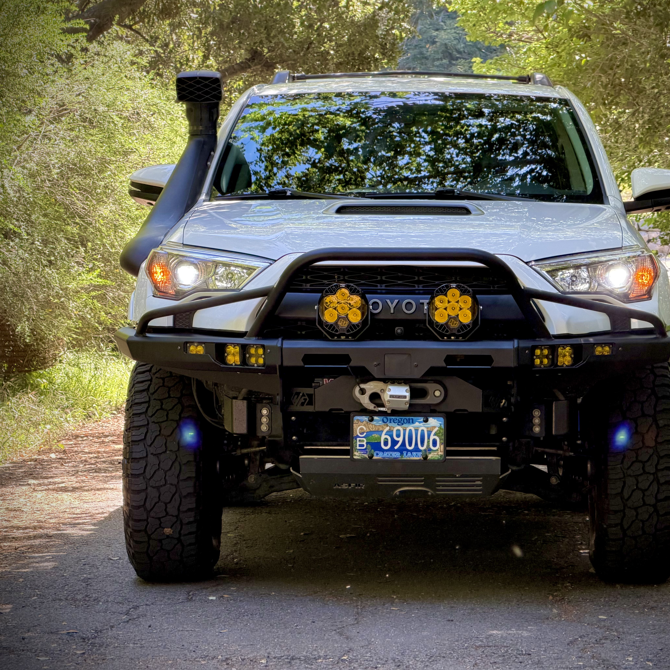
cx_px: 397
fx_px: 2693
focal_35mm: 123
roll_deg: +2.0
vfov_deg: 14.2
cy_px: 341
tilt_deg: -3.0
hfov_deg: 14.2
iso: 125
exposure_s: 1/121
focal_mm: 16.89
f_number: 2.8
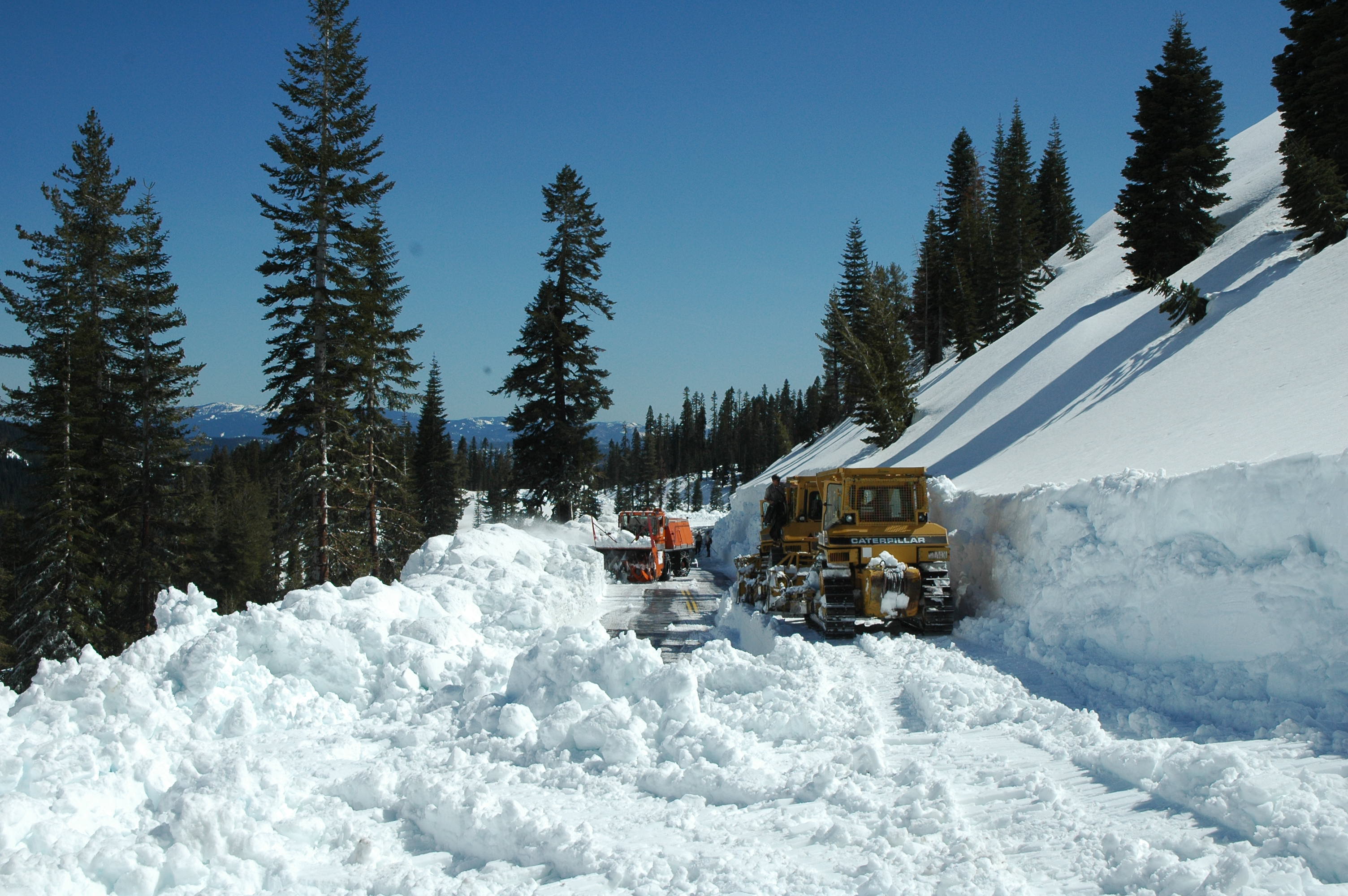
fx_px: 1403
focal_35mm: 38
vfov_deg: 35.4
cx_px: 674
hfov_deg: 51.3
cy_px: 448
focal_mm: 25
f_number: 8
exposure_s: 1/1250
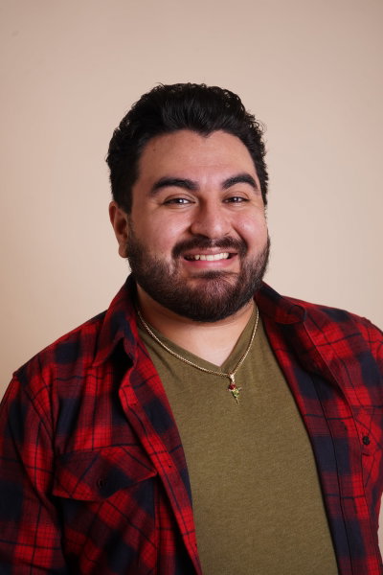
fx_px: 1117
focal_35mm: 70
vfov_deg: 28.8
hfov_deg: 19.5
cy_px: 288
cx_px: 192
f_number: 5.6
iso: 250
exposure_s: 1/125
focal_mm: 70
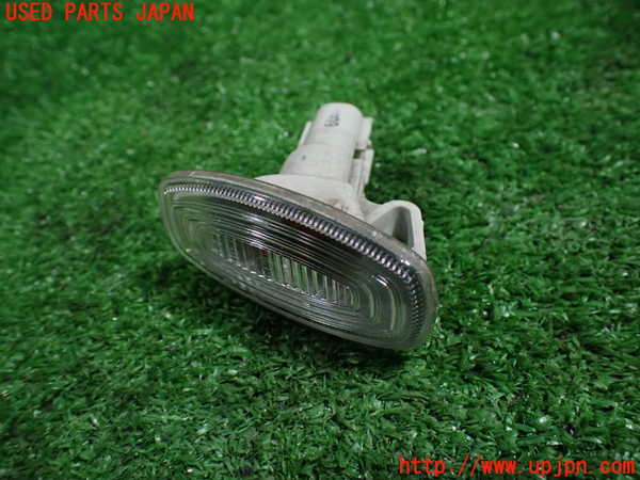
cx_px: 320
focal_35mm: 30
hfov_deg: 60.0
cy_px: 240
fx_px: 555
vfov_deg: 46.8
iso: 800
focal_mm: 5.4
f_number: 2.3
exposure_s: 1/125
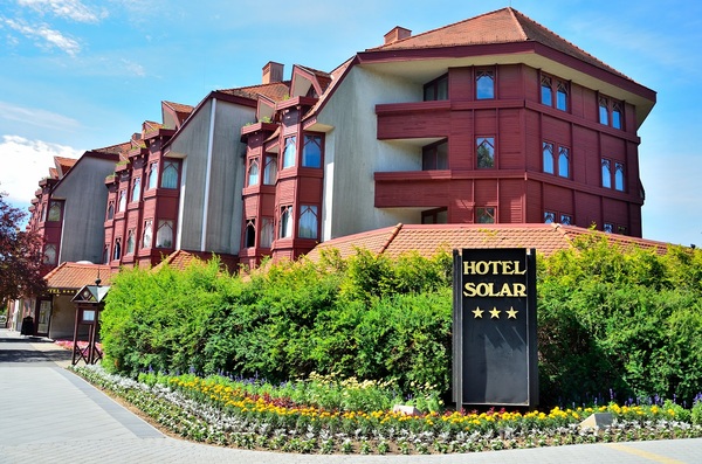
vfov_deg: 41.5
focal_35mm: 32
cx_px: 351
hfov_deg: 59.6
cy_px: 232
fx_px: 613
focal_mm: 21
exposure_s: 1/250
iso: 200
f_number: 5.6
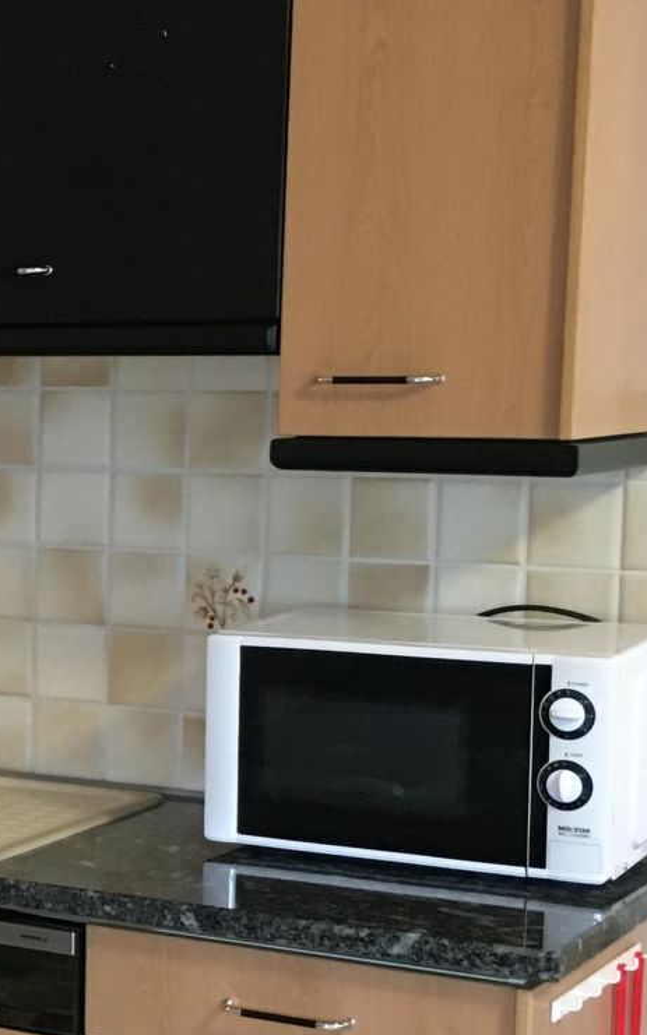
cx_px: -412
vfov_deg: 24.3
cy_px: 658
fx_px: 2399
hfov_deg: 14.1
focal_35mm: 85
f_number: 2.2
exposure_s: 1/20
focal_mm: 4.15
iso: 200
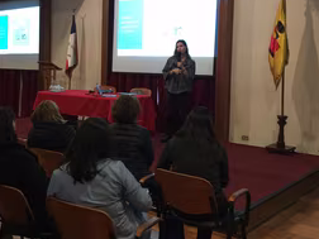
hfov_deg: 40.3
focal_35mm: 46
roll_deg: -0.9
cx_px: 86
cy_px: 87
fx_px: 424
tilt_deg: -3.0
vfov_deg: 31.4
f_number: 2.2
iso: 125
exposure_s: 1/17
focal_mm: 4.15
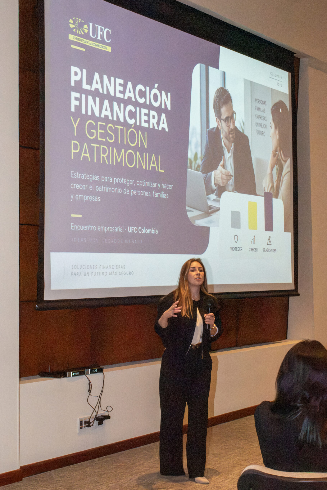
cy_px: 245
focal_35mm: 52
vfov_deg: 37.8
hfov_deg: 25.8
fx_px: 715
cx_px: 164
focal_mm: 35
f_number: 25
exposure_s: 1/125
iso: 25600
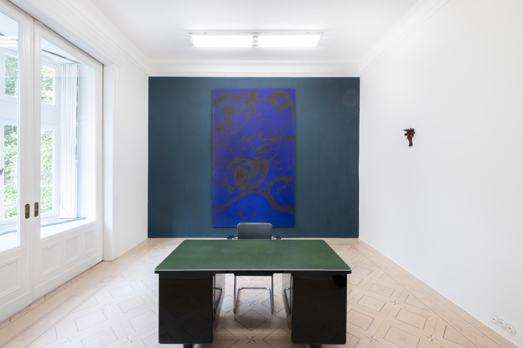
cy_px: 174
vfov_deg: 77.3
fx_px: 218
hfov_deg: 100.4
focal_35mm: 15
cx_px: 262
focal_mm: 10
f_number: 8
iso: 400
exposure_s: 1/3
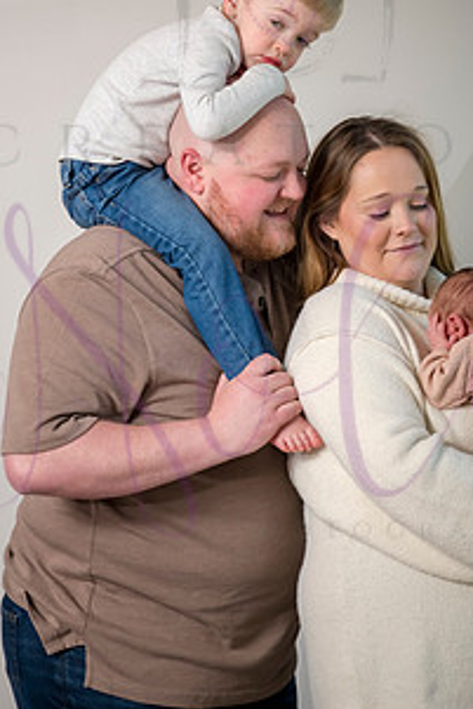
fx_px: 2500
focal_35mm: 127
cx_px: 292
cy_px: 228
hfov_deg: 10.8
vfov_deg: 16.1
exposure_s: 1/250
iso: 500
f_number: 8
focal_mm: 85
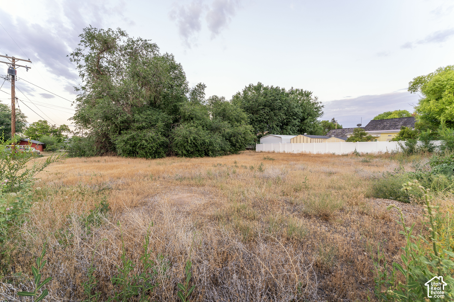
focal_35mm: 14
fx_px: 177
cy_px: 151
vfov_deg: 81.2
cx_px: 227
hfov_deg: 104.3
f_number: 8
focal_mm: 14
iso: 320
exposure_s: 1/10
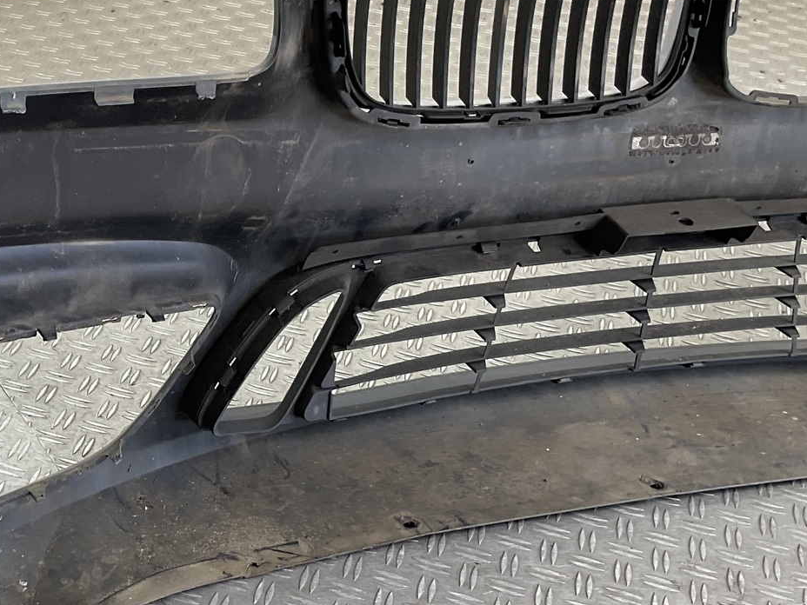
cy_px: 331
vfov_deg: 23.3
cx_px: 161
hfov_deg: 30.0
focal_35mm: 63
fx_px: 1469
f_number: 1.8
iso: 16
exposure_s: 1/101
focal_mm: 3
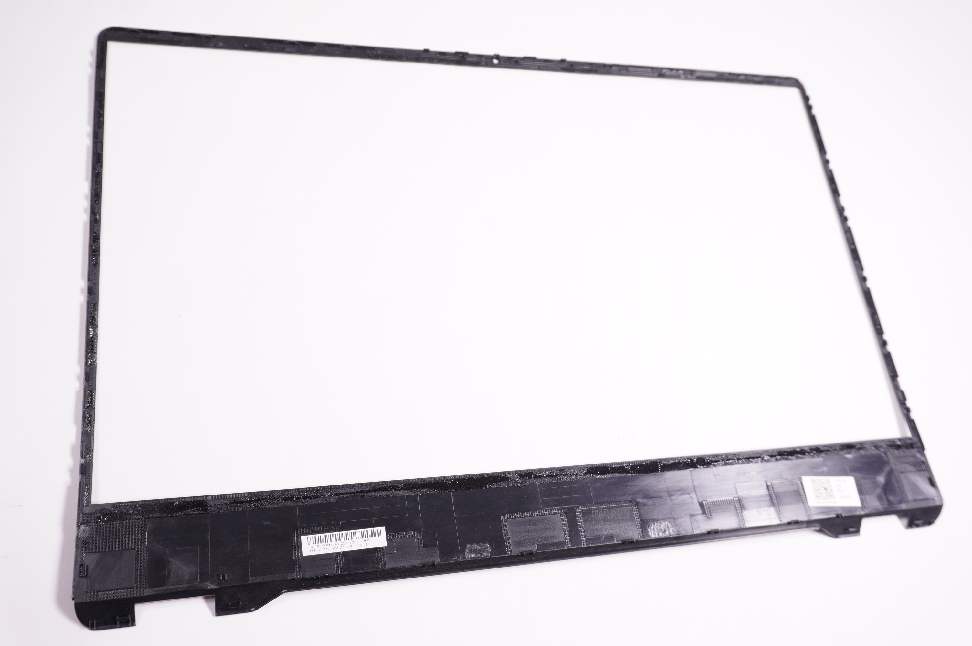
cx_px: 486
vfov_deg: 43.5
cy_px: 323
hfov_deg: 62.0
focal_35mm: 30
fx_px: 809
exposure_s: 1/80
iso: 200
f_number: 5.6
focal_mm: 20
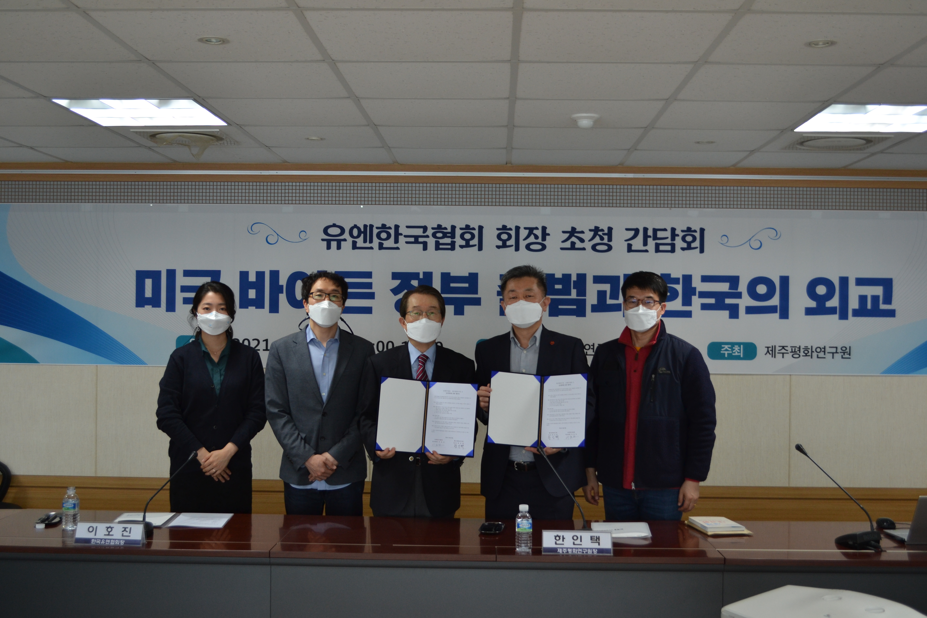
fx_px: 1004
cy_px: 309
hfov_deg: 49.6
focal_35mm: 39
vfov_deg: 34.2
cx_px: 464
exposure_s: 1/60
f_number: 4.2
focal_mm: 26
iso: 400
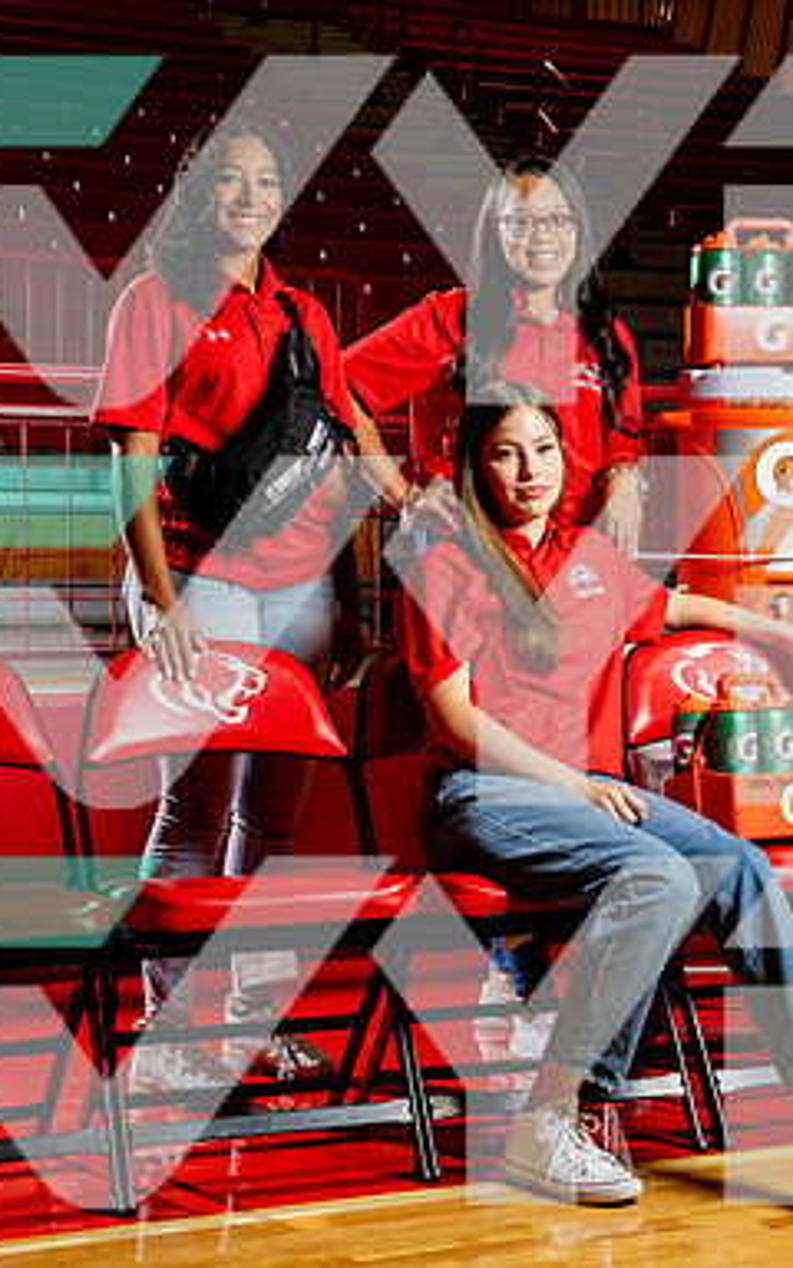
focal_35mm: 77
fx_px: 2663
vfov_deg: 26.8
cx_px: 671
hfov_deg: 16.8
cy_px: 632
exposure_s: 1/125
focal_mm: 50
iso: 400
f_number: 8
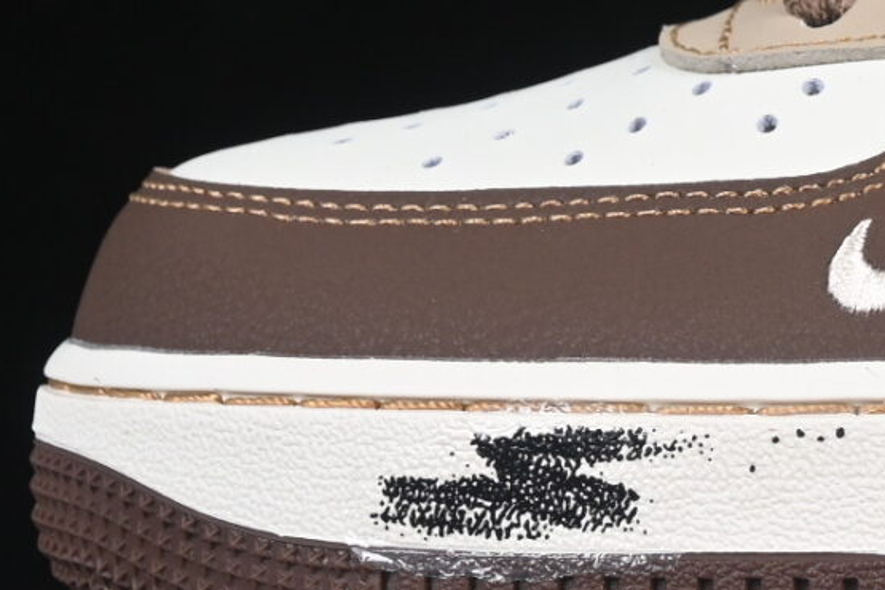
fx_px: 8505
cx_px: 1457
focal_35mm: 346
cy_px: -183
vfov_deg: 4.0
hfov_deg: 5.9
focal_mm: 50
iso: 160
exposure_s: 1/80
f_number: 7.1
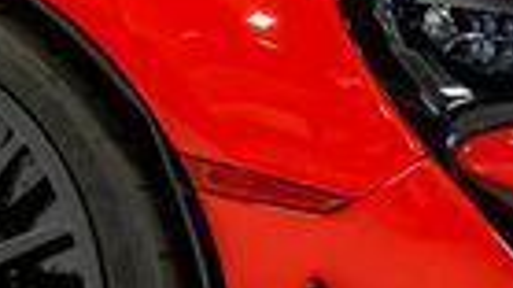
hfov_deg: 8.5
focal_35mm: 255
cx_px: 159
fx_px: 3467
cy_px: 79
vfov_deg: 4.8
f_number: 5
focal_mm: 53
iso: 800
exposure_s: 1/60
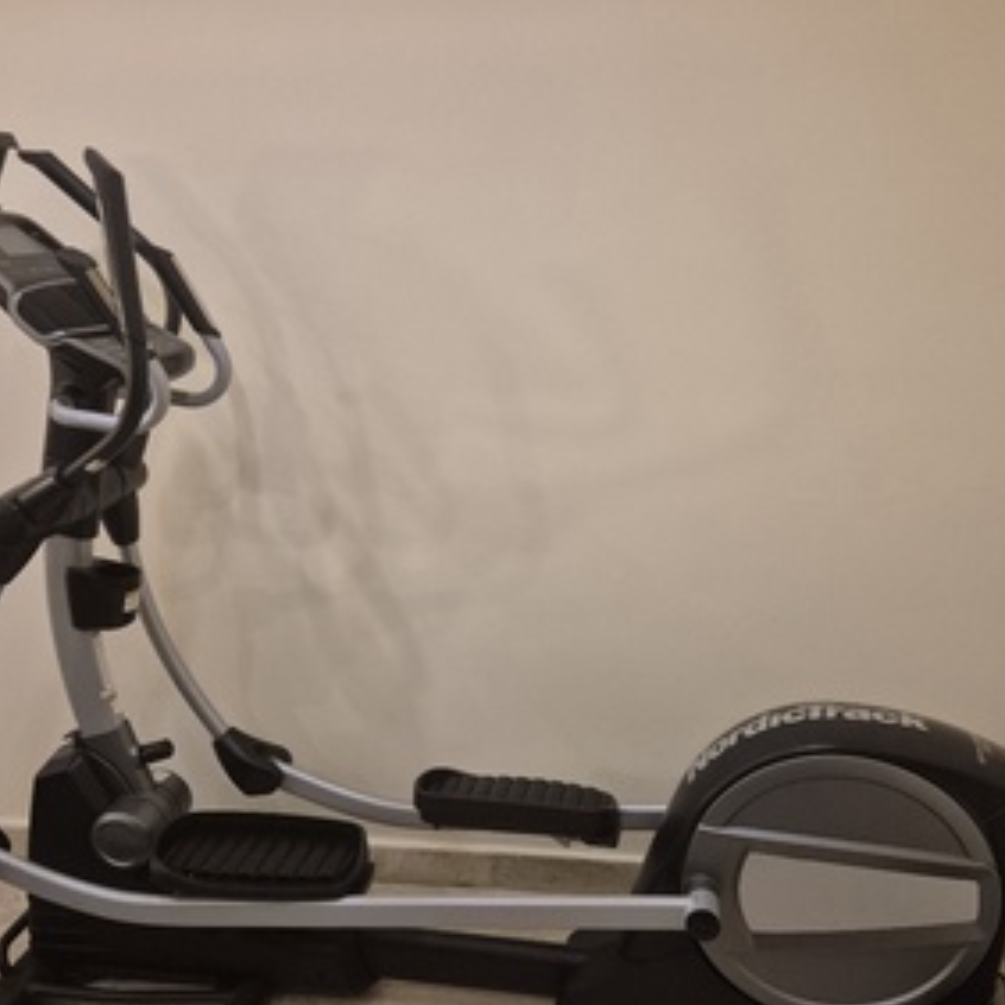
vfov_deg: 49.7
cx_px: 504
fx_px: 1084
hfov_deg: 49.7
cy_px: 526
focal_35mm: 33
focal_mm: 5.4
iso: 1000
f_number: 1.8
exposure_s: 1/120
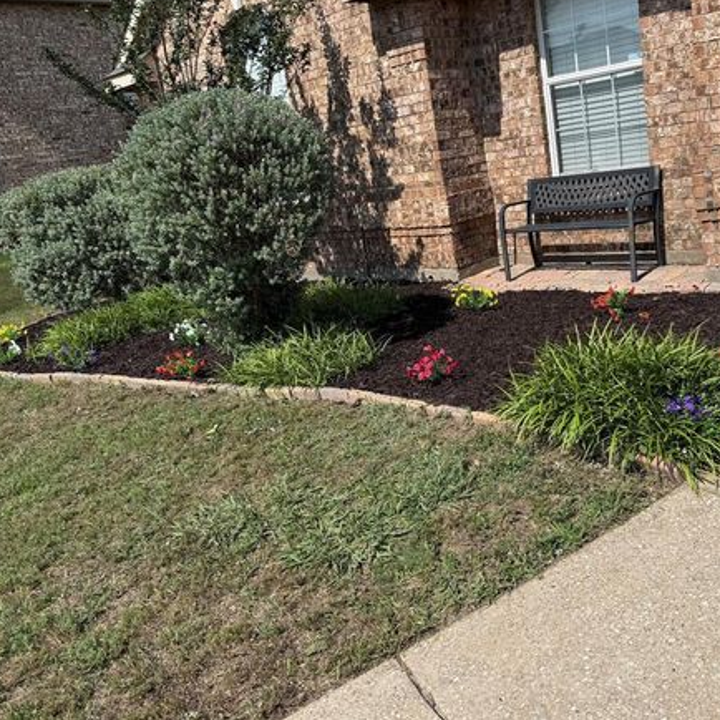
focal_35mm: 29
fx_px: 682
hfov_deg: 54.8
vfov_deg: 55.6
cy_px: 354
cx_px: 461
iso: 80
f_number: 1.78
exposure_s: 1/5319
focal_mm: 6.76
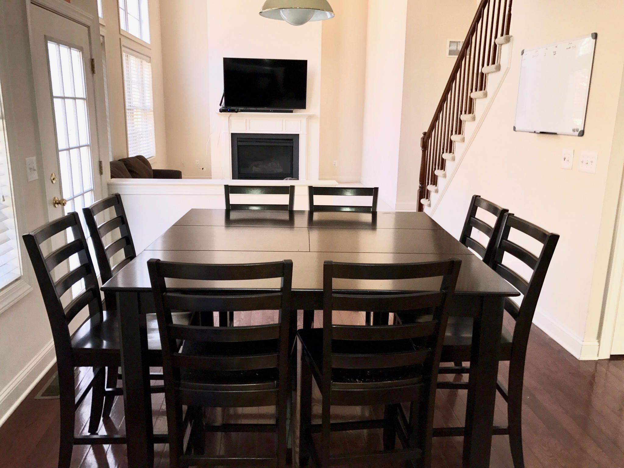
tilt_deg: -12.7
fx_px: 505
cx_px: 312
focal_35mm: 28
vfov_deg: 49.7
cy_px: 234
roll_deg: -0.2
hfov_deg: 63.4
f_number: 1.8
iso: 25
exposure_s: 1/30
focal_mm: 3.99
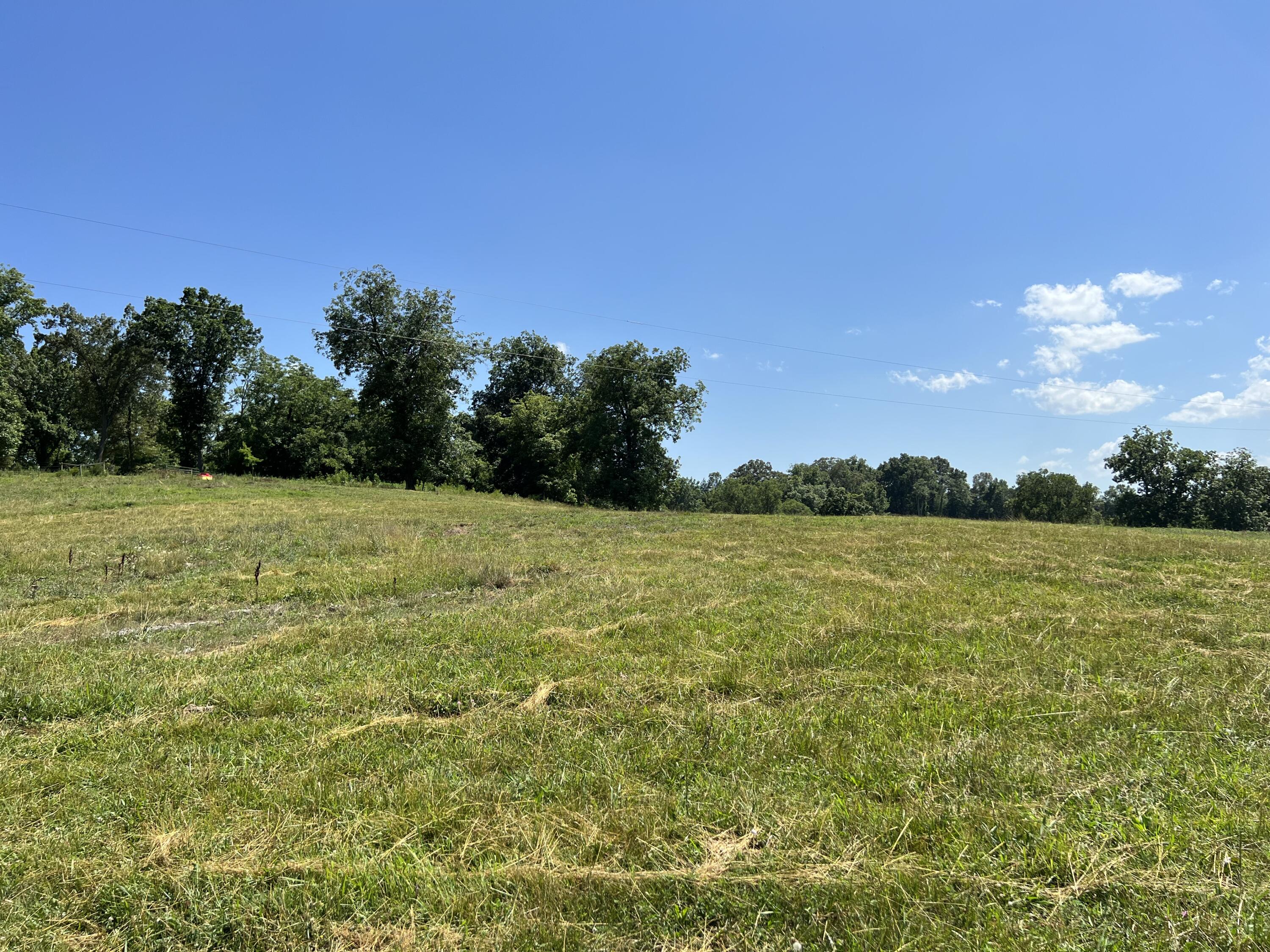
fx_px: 954
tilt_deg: +3.7
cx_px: 635
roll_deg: +1.6
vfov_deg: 53.1
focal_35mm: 26
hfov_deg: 67.3
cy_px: 476
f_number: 1.5
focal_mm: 5.7
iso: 50
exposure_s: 1/5076
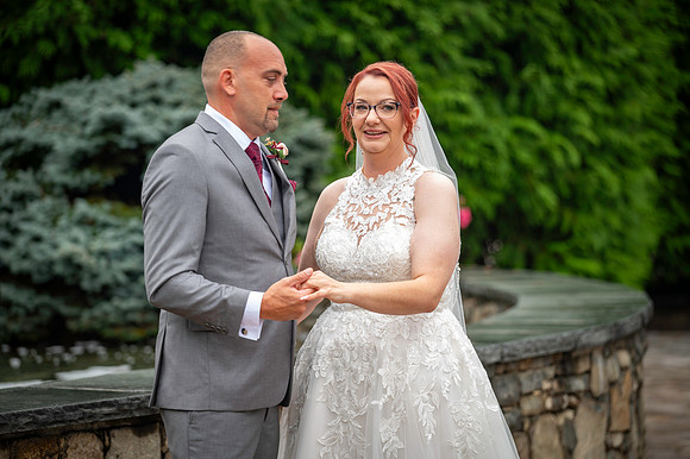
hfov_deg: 16.4
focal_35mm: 125
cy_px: 230
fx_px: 2394
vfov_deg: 11.0
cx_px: 345
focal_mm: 125
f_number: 2.8
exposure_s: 1/125
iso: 100
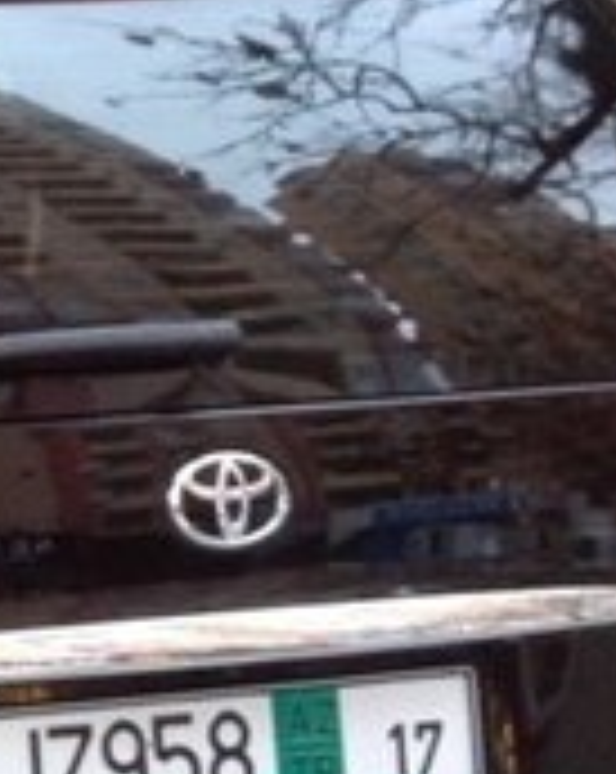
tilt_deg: -5.9
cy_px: 502
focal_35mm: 131
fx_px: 2993
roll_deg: +1.5
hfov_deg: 10.2
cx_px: -850
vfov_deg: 14.7
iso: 100
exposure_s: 1/15
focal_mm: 4.28
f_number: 2.4
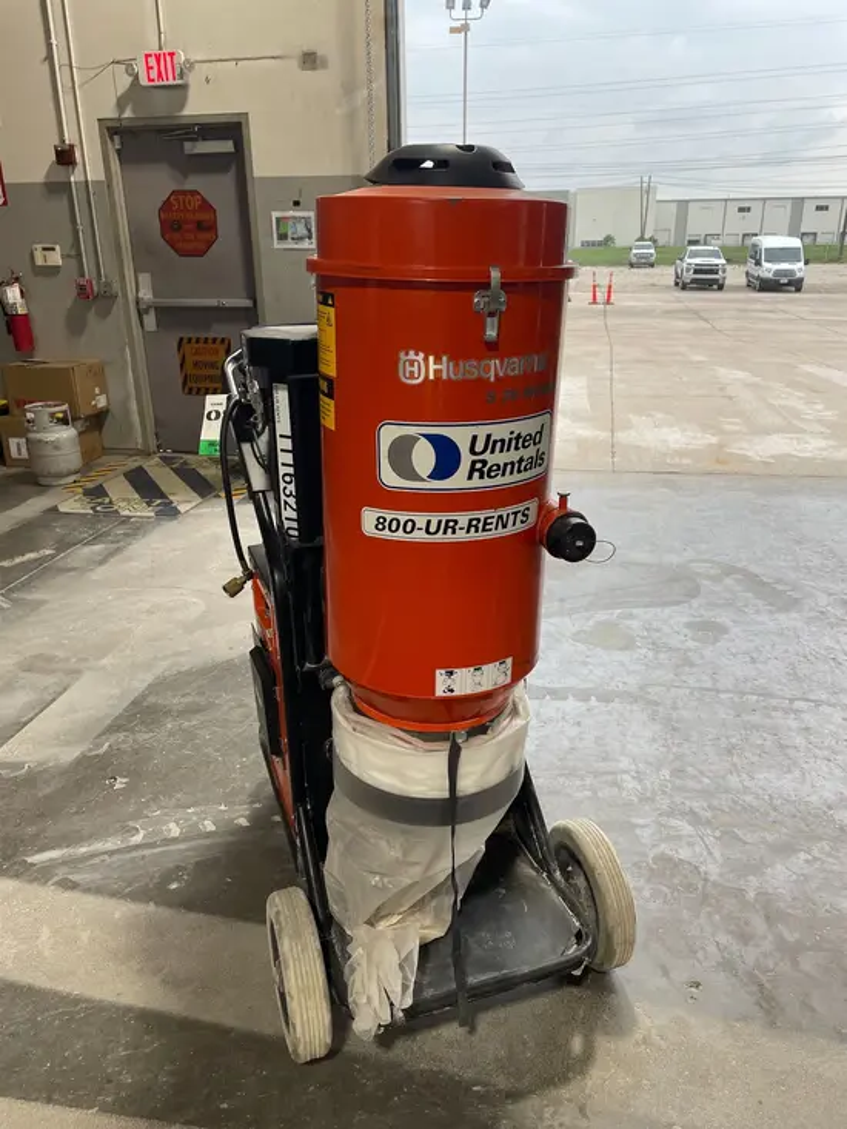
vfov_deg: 67.3
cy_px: 564
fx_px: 848
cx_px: 424
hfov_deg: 53.1
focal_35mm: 26
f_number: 1.6
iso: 80
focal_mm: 4.2
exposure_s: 1/121
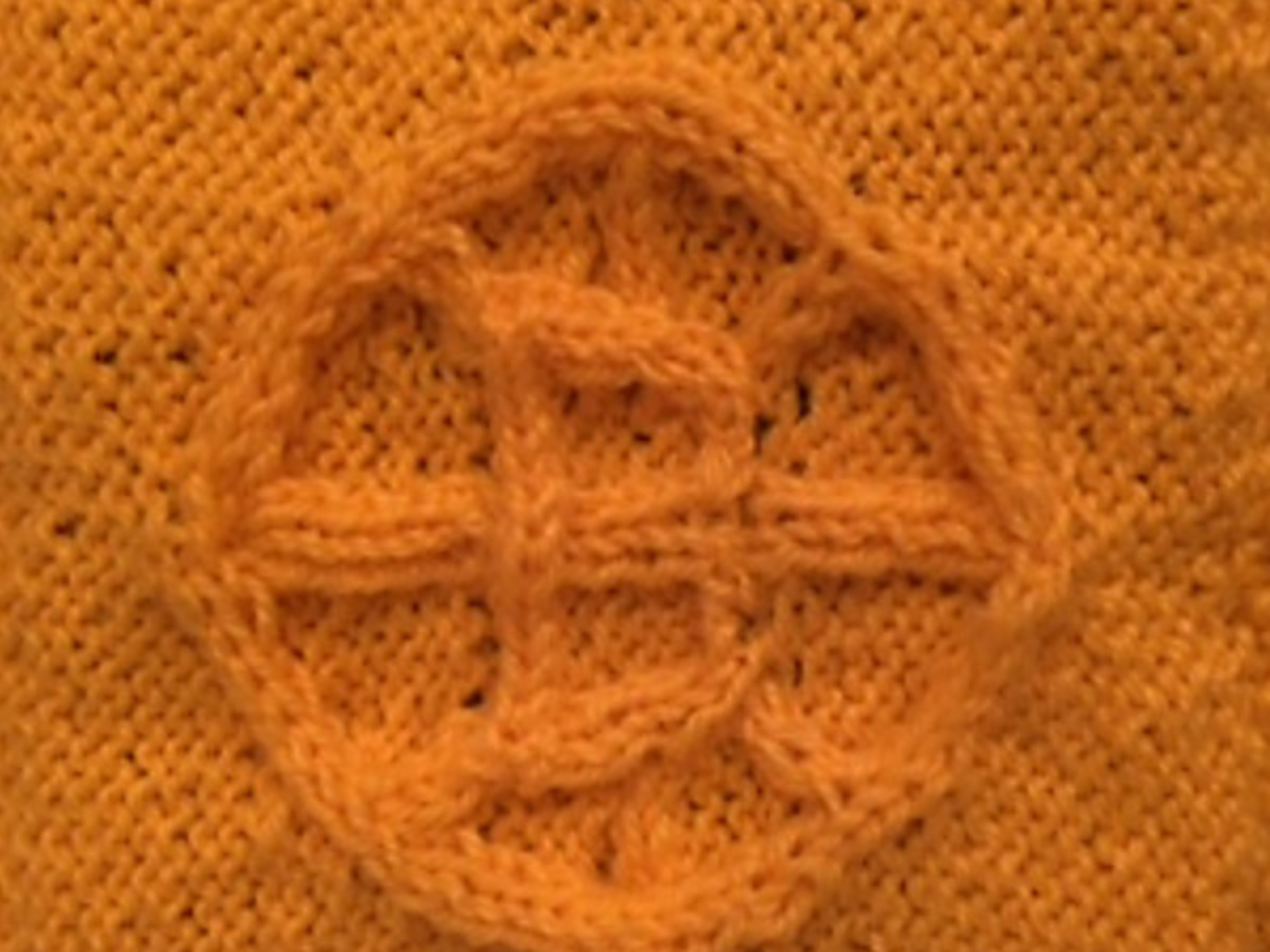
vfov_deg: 45.4
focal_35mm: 31
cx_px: 664
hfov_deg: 58.3
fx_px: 1137
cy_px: 496
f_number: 2.2
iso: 320
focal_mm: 4.15
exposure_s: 1/15
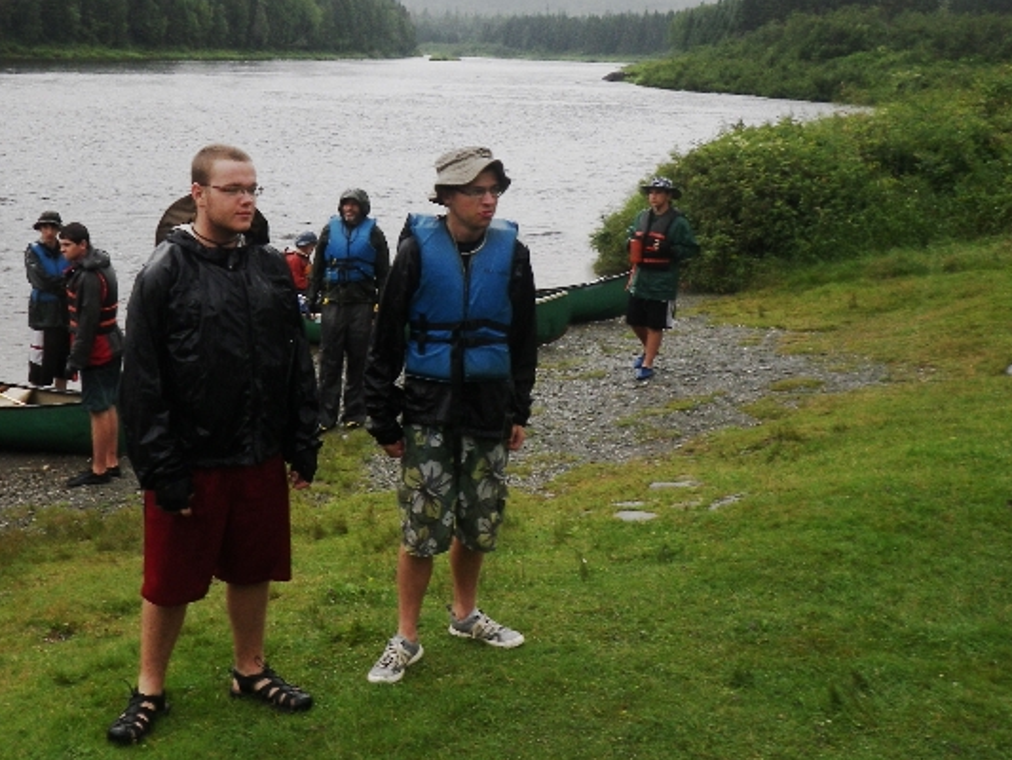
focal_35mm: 42
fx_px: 1228
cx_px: 328
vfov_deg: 34.1
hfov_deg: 44.1
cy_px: 255
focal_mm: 5
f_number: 3.5
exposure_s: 1/200
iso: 80
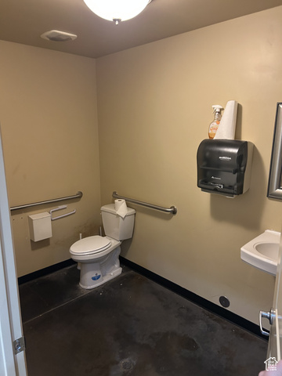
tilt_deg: -13.4
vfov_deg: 67.3
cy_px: 188
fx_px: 282
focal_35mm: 26
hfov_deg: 53.1
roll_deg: -0.3
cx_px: 141
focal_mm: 5.7
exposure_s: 1/40
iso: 500
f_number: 1.5
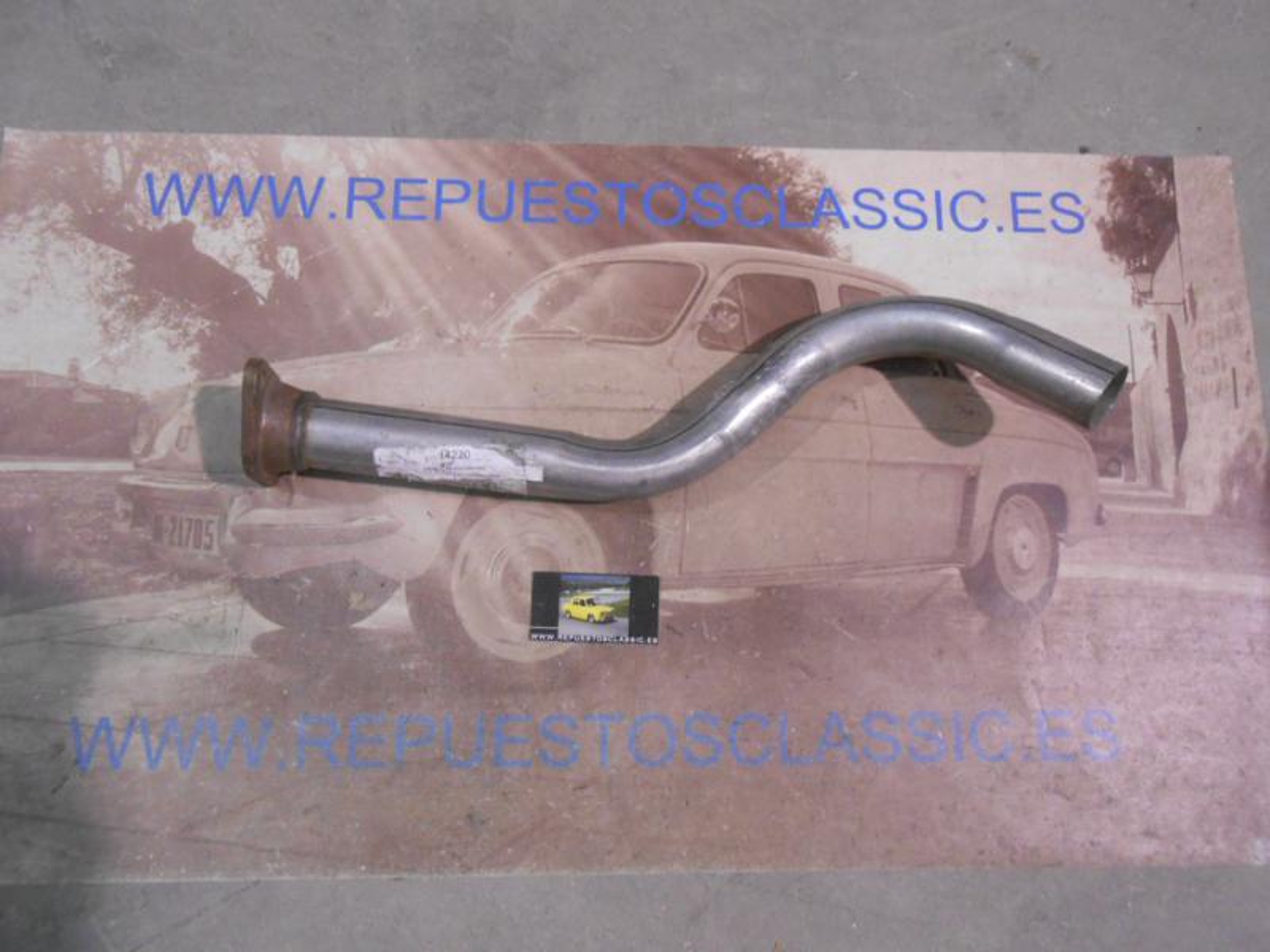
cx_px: 635
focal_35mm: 26
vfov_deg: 53.1
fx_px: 954
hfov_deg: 67.3
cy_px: 476
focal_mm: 4.6
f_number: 3.5
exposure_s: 1/25
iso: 400
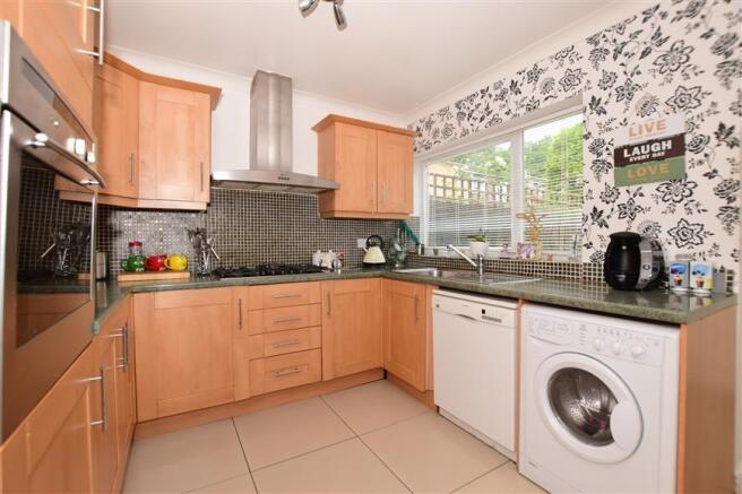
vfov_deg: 77.3
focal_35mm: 15
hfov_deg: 100.4
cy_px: 247
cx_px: 371
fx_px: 309
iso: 200
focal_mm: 10
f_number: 7.1
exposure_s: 1/40
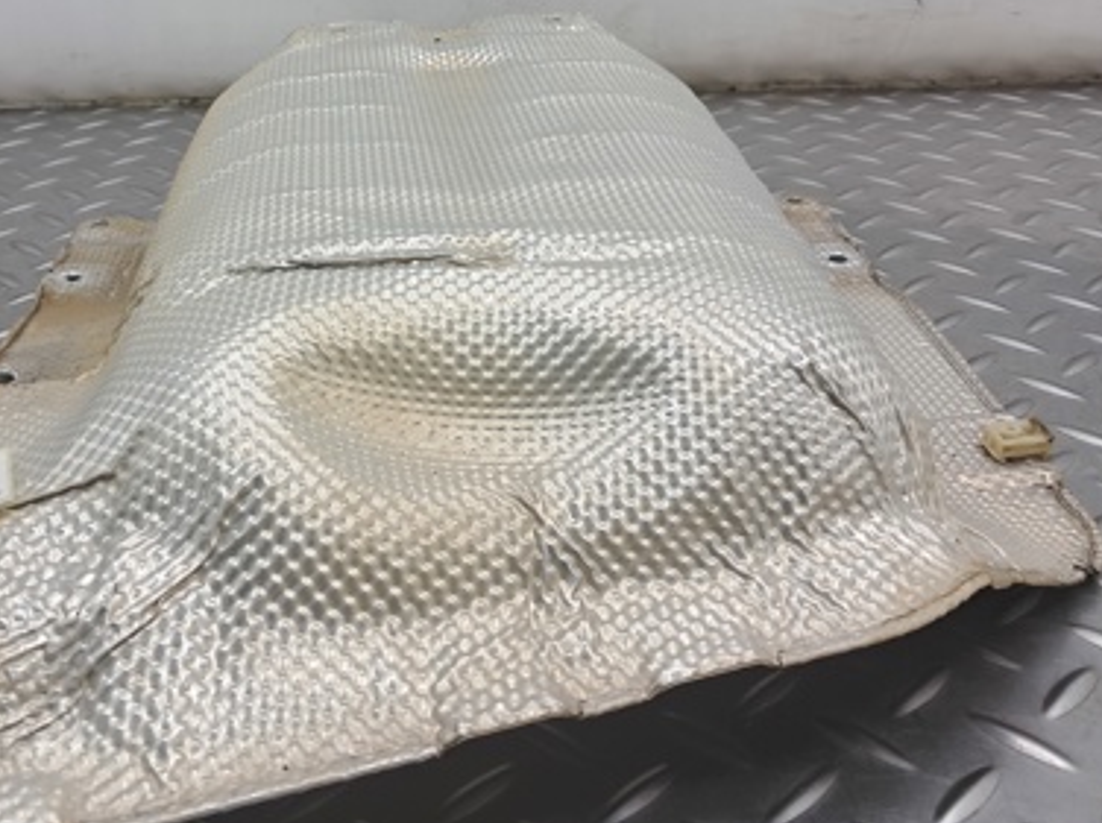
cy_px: 163
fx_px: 1463
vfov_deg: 30.7
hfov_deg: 40.9
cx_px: 393
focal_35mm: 46
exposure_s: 1/60
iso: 64
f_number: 1.8
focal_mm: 4
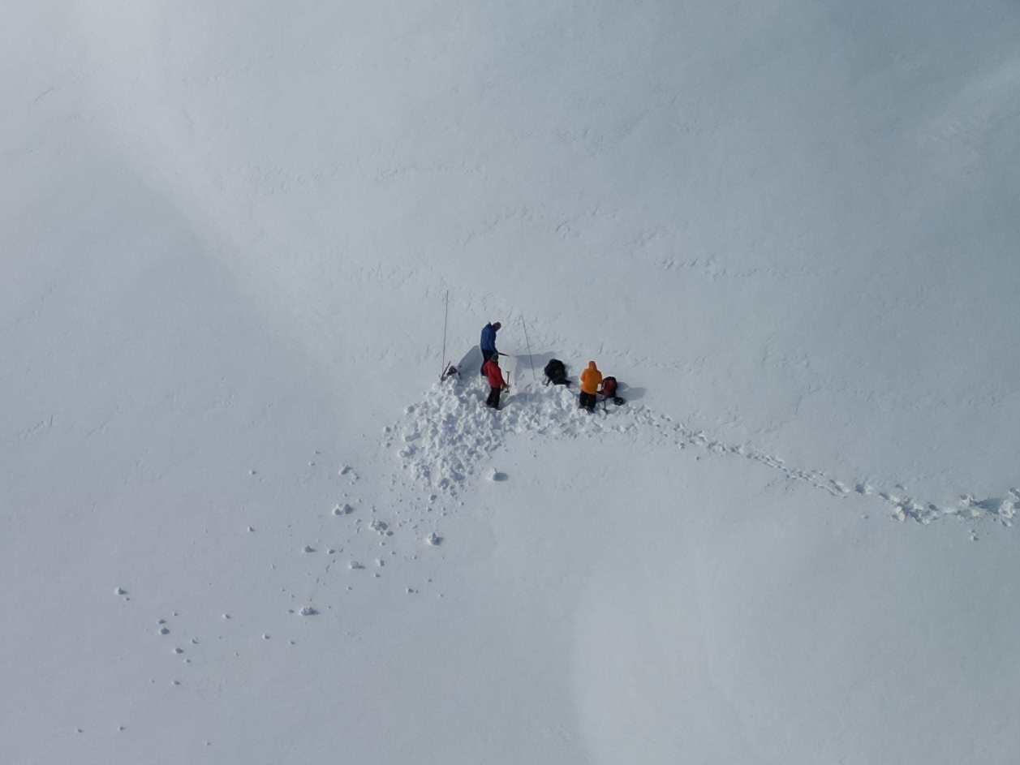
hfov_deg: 23.5
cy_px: -293
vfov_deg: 17.6
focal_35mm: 77
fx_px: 2269
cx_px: -156
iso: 110
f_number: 1.7
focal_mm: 6.72
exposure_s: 1/3200
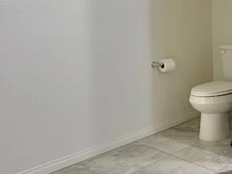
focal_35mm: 42
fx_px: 282
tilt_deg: -2.3
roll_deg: +0.6
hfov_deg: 38.2
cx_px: 247
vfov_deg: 33.5
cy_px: 39
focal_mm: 2.22
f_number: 2.2
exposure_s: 1/120
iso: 250
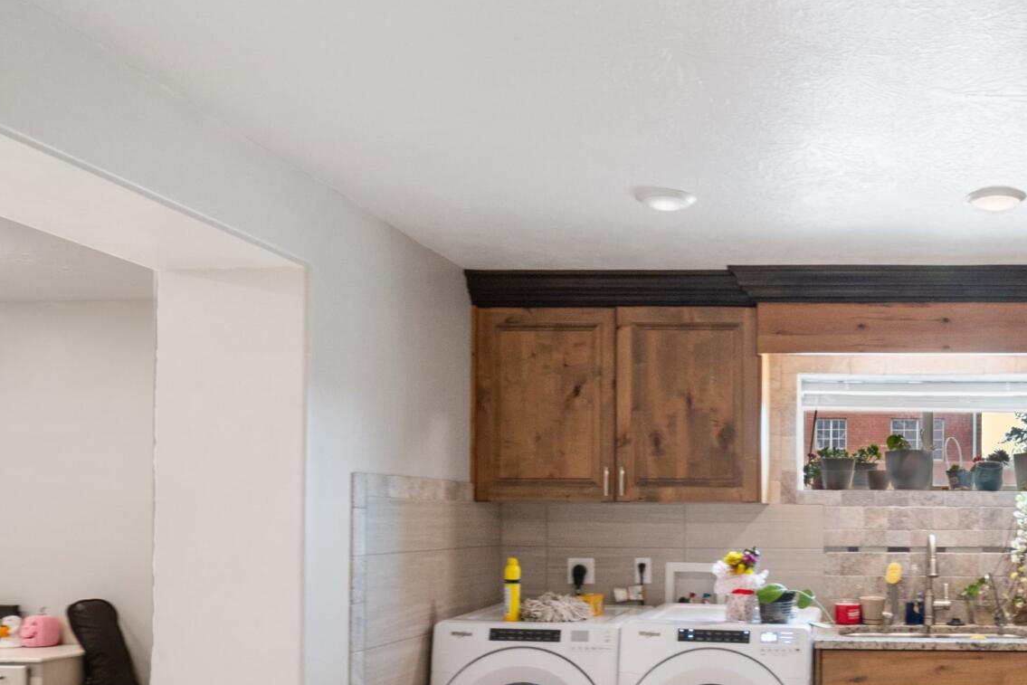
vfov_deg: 35.4
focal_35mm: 37
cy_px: 482
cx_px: 836
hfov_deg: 48.6
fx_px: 1056
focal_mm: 14
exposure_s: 1/3
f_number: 14
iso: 100
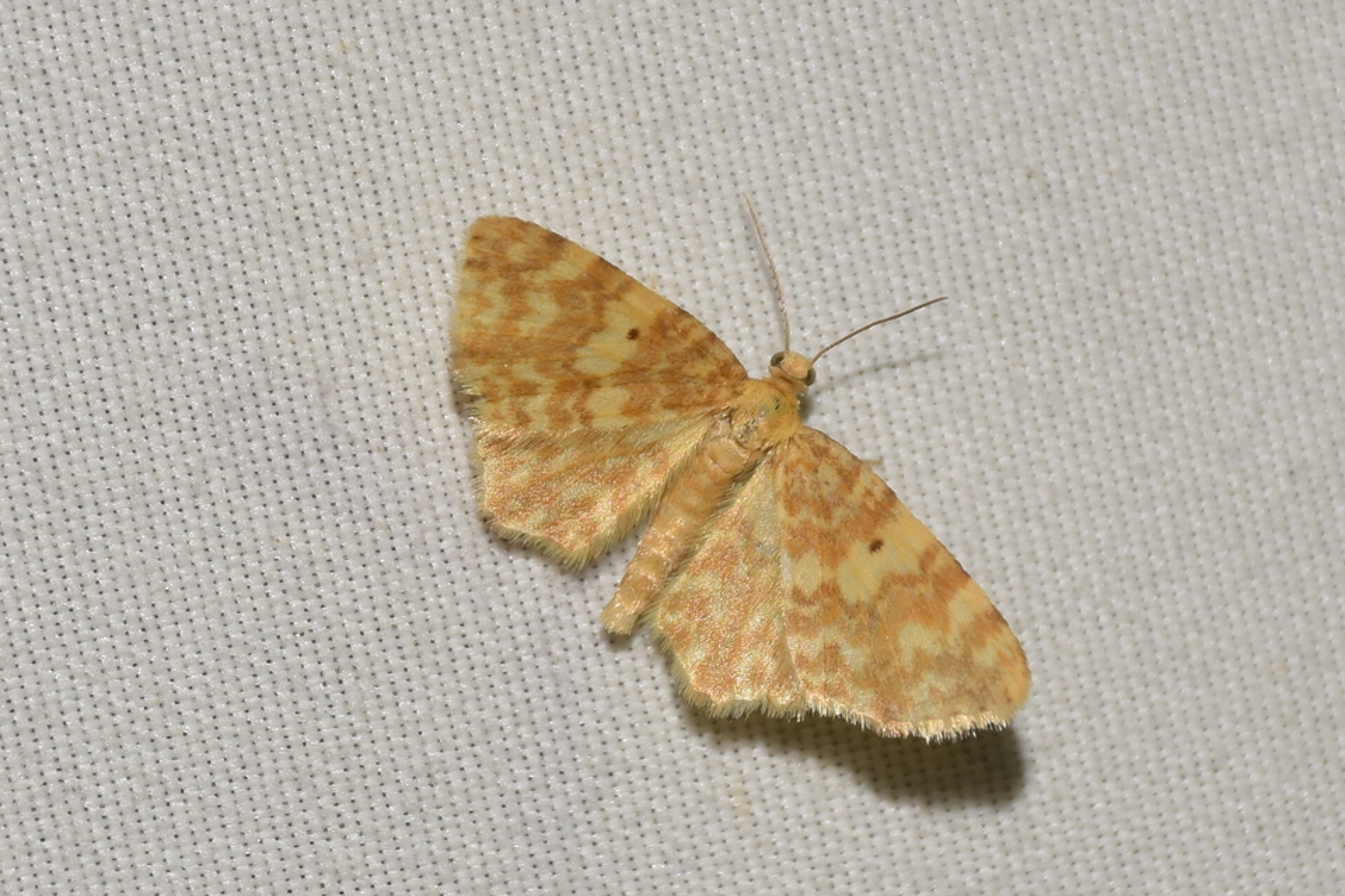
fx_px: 7845
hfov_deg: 9.8
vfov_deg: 6.5
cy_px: 448
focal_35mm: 210
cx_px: 672
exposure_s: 1/160
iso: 125
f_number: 10
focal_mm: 140
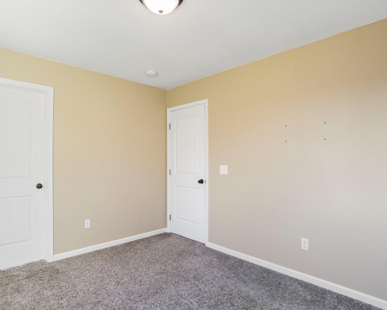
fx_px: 218
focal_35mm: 19
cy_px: 161
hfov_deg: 83.1
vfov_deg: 70.8
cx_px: 179
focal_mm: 16
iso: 250
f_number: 9
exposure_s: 1/4
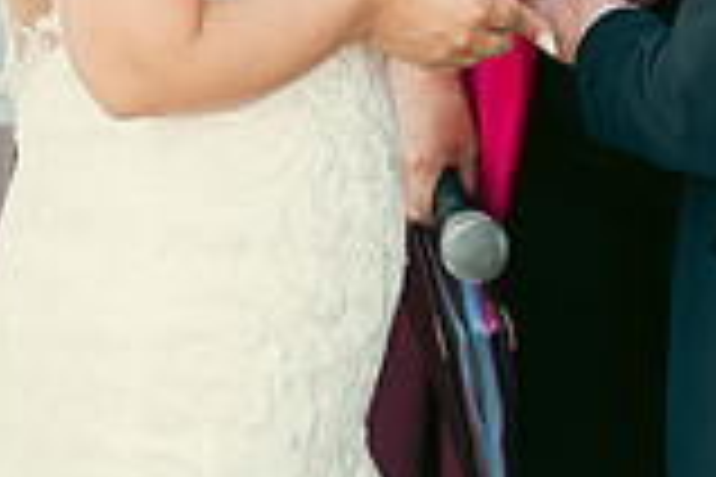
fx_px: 5091
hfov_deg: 8.0
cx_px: 464
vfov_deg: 5.3
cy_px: -110
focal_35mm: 256
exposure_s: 1/250
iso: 320
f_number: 3.5
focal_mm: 70
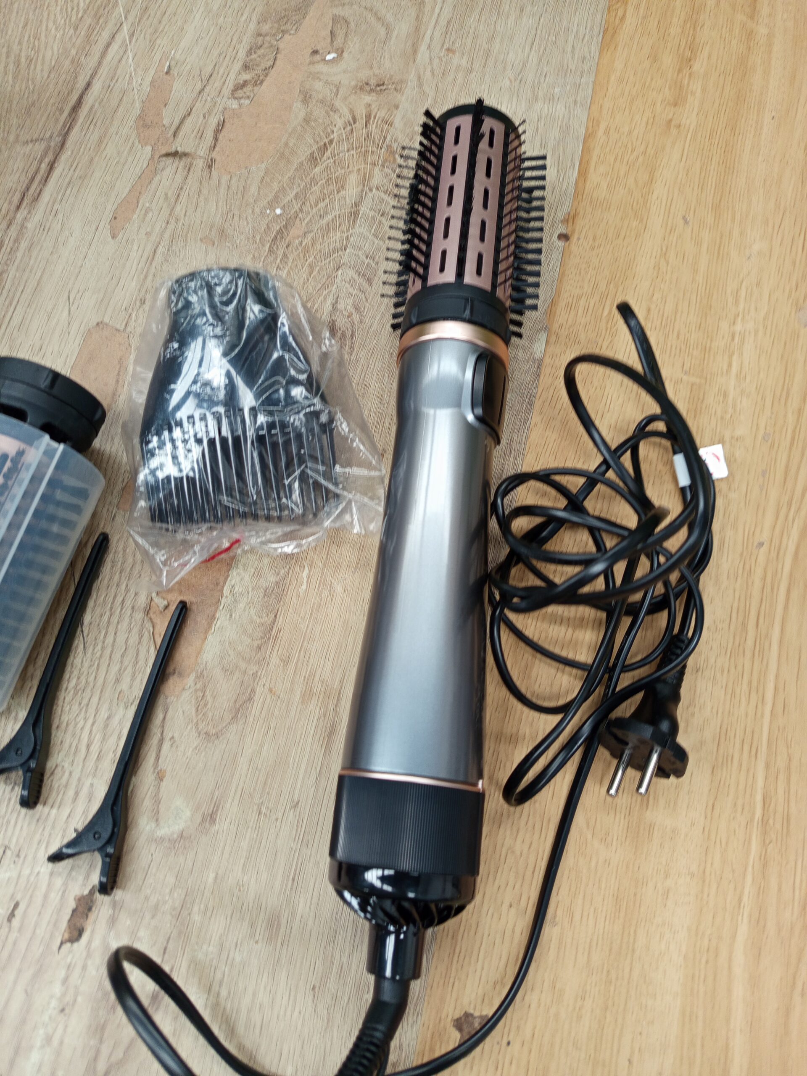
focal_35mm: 24
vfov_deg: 71.6
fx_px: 746
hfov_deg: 56.8
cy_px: 538
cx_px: 404
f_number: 1.7
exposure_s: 1/100
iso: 160
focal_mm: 5.24
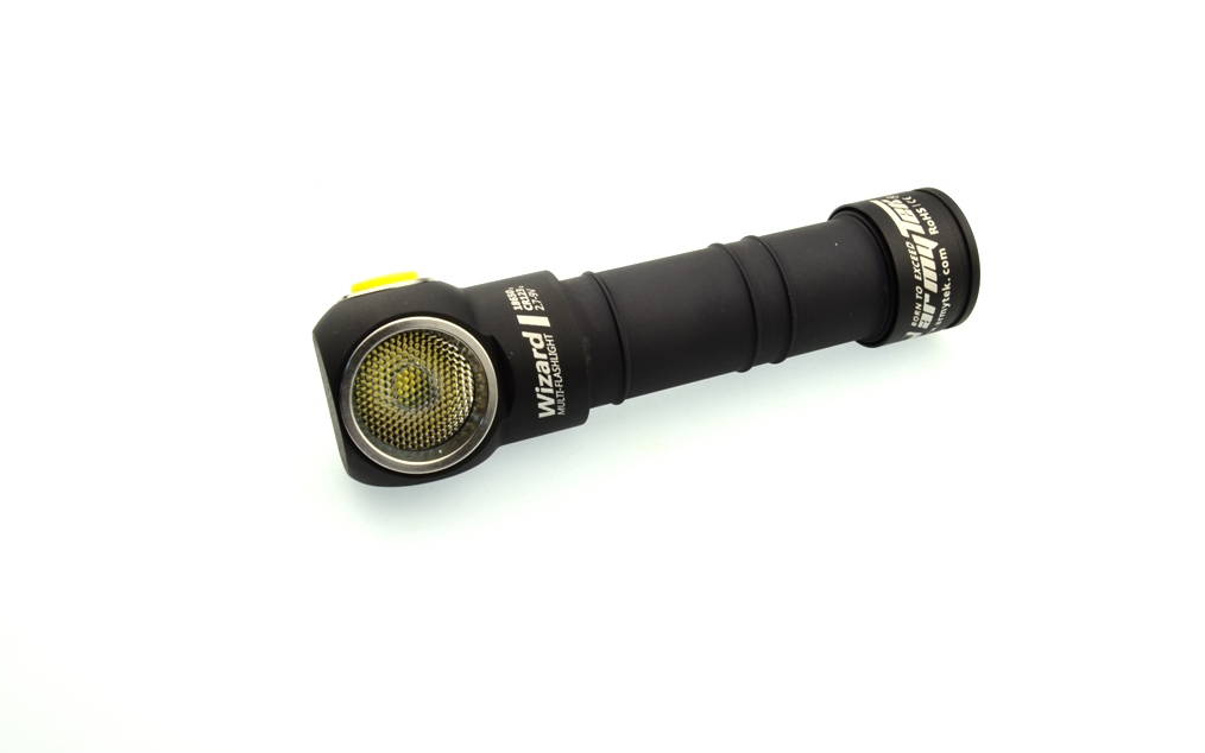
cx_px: 598
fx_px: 1166
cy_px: 376
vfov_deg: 35.8
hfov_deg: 54.6
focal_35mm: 36
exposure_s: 1/10
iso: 100
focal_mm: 23
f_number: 16
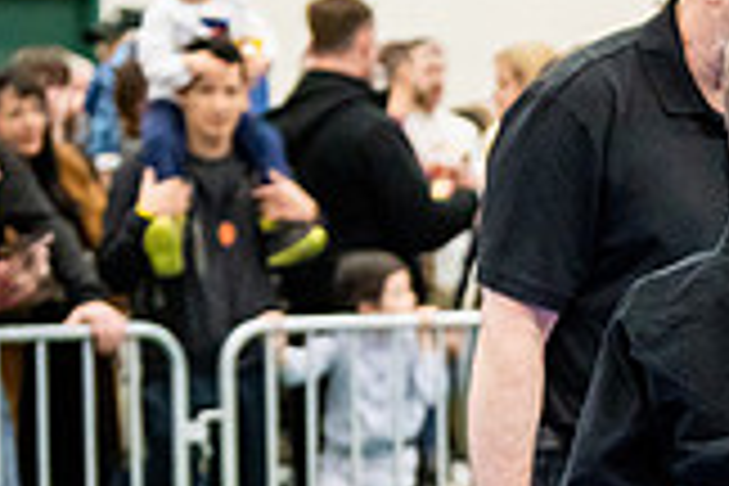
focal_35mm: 251
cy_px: 695
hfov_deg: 8.1
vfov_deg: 5.4
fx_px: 5082
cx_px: 963
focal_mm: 70
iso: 5000
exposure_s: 1/500
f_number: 2.8
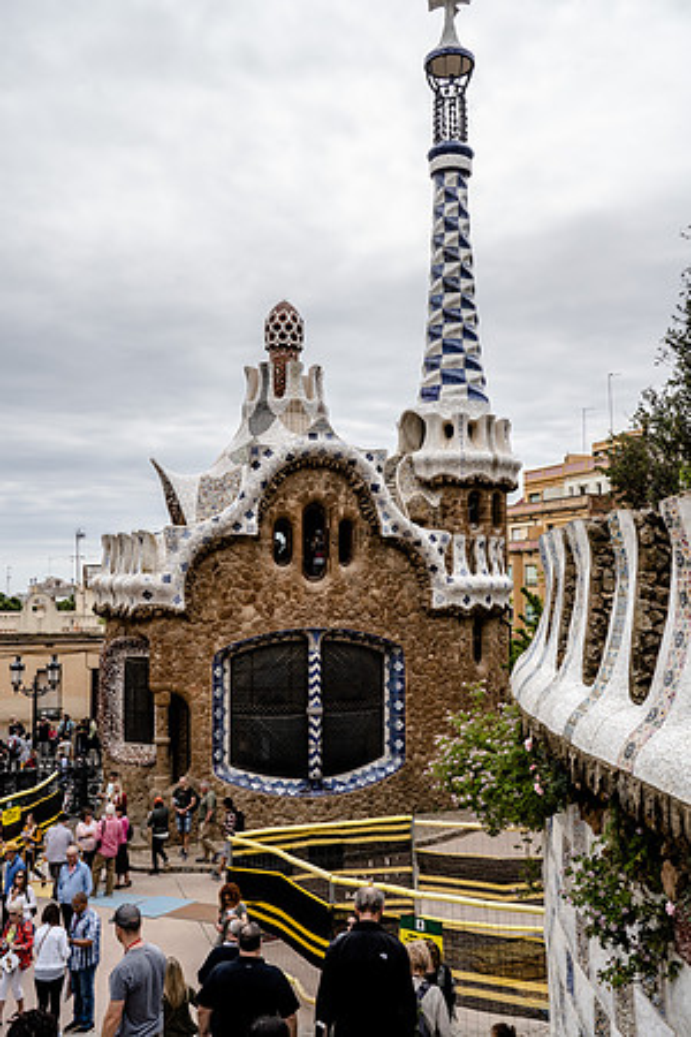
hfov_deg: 40.0
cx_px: 346
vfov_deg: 57.2
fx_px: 950
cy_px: 518
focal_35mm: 33
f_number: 8
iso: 250
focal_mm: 33
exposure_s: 1/500
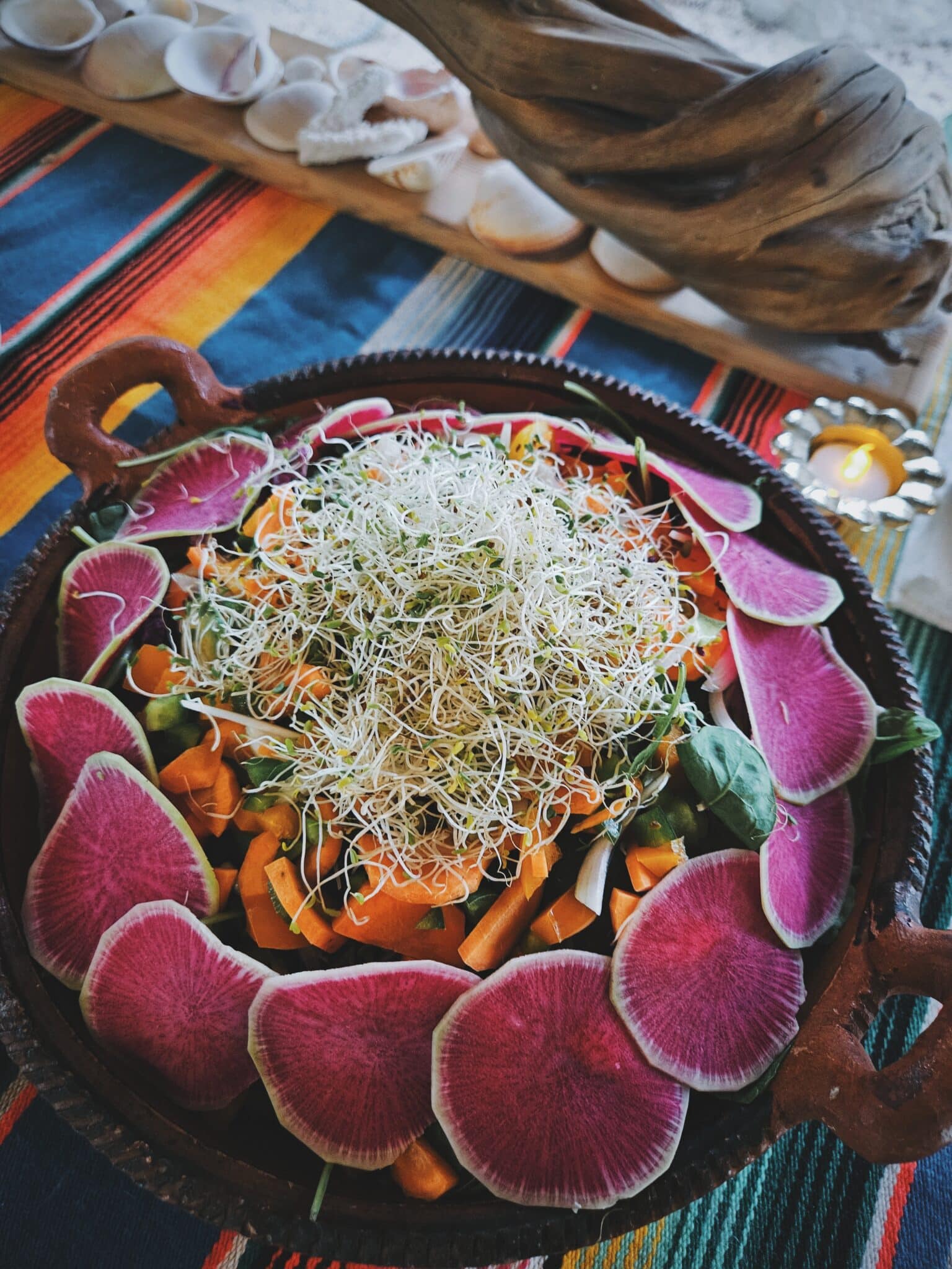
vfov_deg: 73.9
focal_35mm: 23
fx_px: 843
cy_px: 634
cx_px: 476
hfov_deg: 58.9
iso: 500
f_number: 1.8
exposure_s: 1/30
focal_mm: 5.4
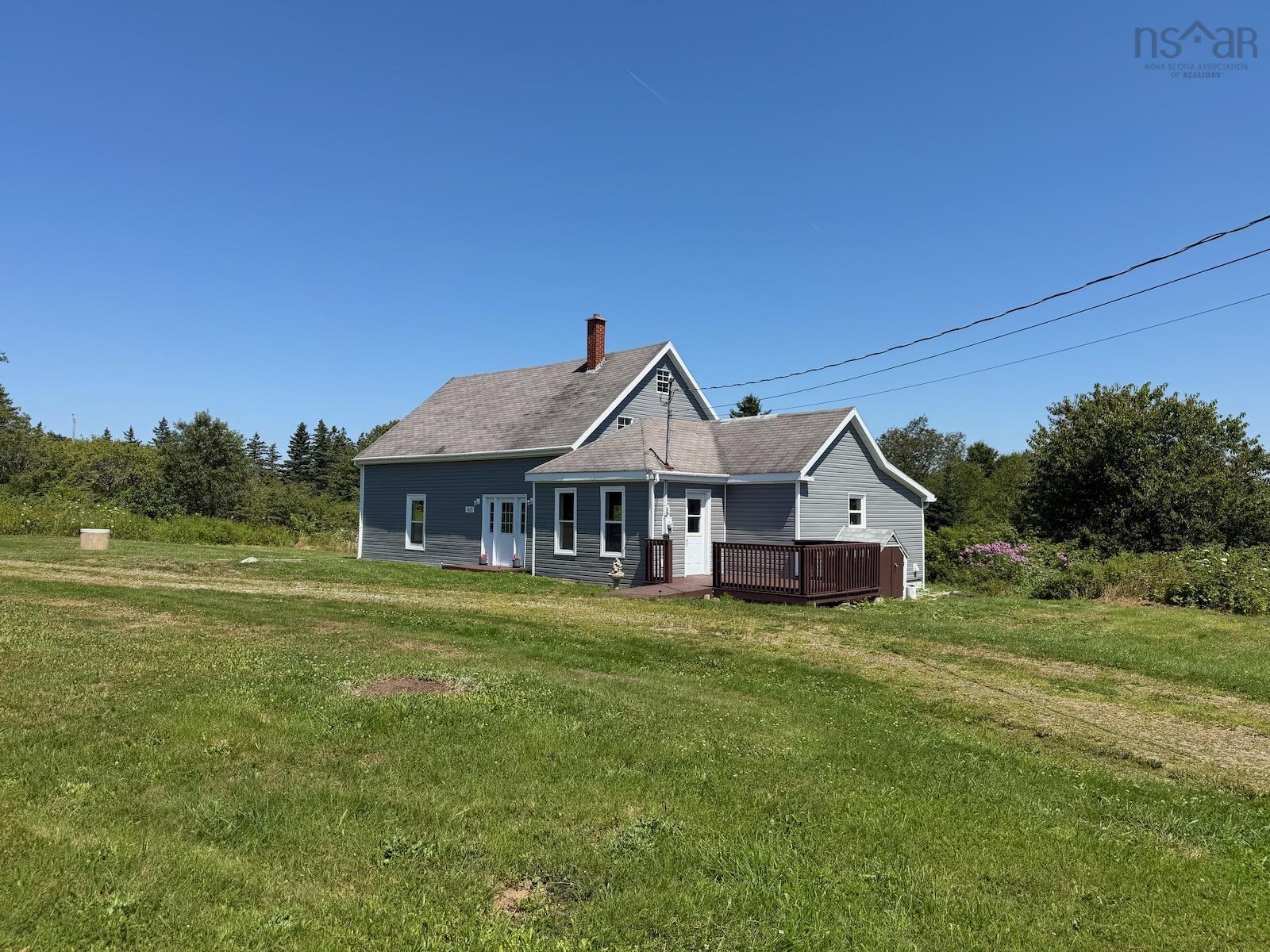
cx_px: 635
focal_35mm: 24
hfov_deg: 71.6
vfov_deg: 56.8
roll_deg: -0.2
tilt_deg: +1.8
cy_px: 476
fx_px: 881
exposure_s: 1/4673
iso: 80
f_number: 1.78
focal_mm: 6.76
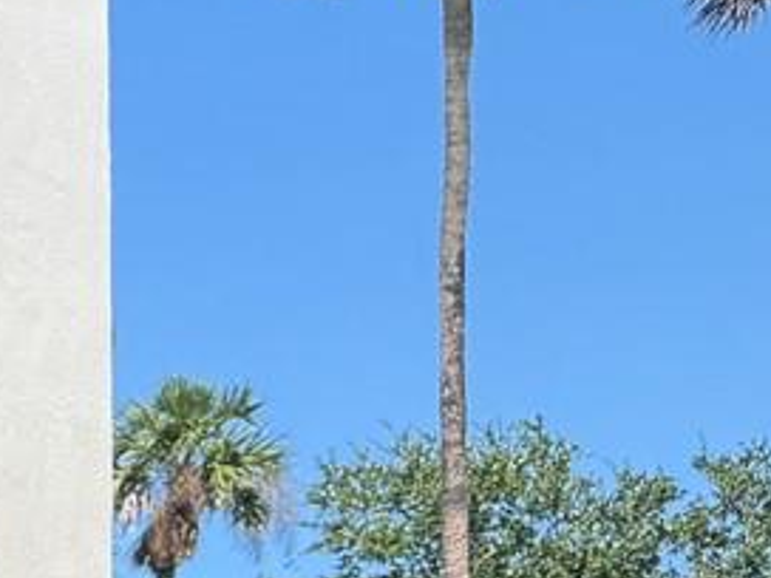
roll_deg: +1.5
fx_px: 3140
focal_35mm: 141
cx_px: -1426
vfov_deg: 9.8
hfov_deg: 10.6
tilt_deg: -2.6
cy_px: 1167
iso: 100
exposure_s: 1/2370
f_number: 1.78
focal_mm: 6.76
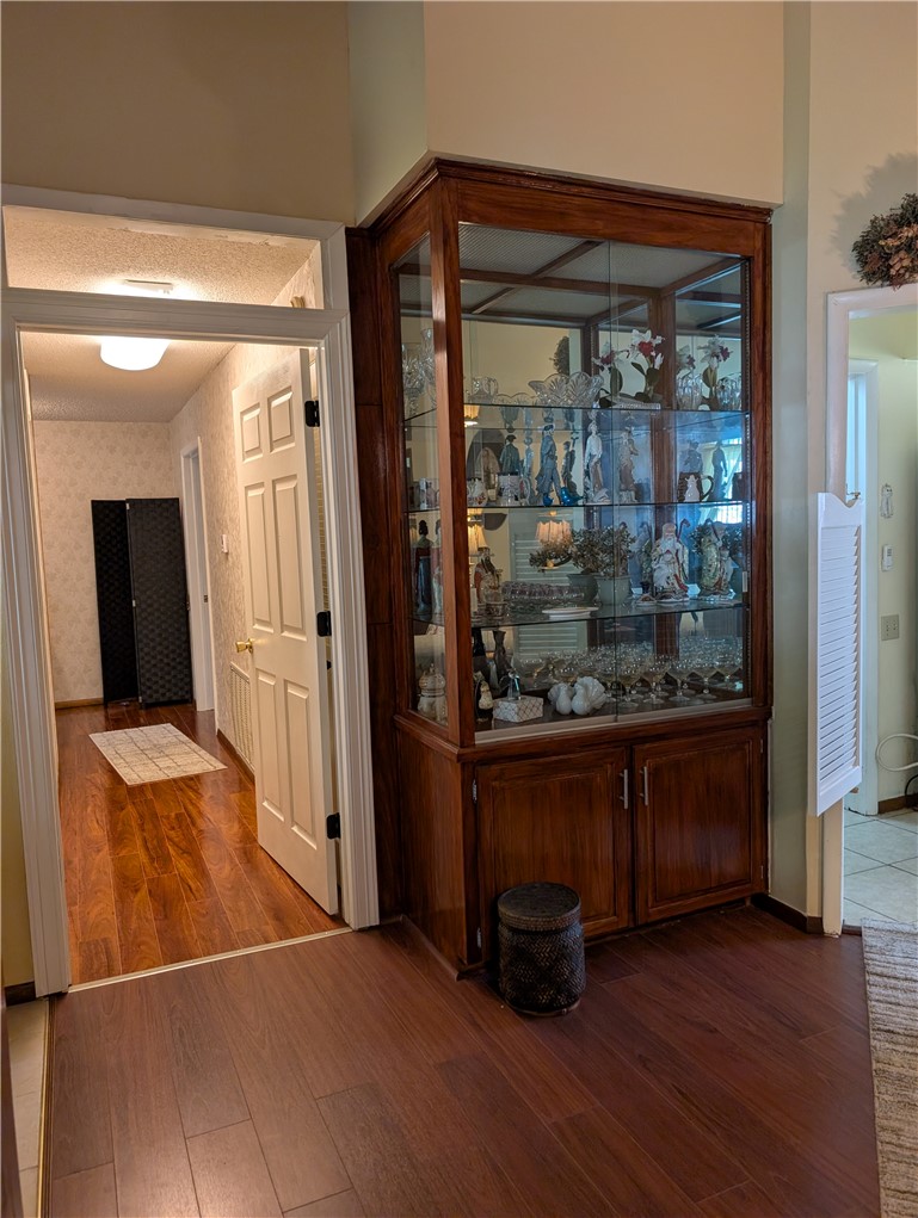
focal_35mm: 24
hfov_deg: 56.9
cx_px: 459
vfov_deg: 71.5
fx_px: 846
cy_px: 609
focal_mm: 6.9
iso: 255
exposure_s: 1/120
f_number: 1.68
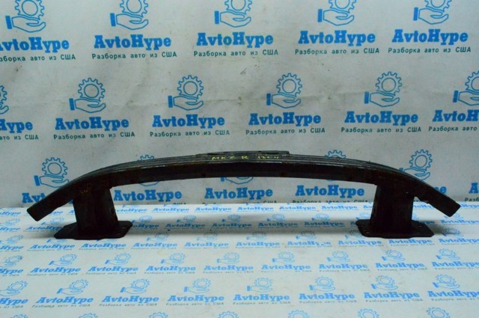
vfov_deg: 47.8
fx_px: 359
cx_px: 240
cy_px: 159
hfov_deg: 67.4
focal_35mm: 27
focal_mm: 18
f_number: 22
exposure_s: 1/100
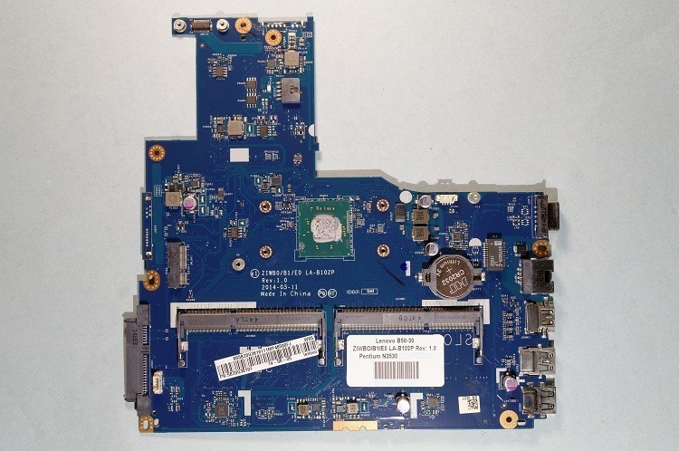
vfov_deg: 32.9
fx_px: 763
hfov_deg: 48.0
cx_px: 340
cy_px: 226
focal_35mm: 40
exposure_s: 1/5
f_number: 8
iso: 100
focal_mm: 27
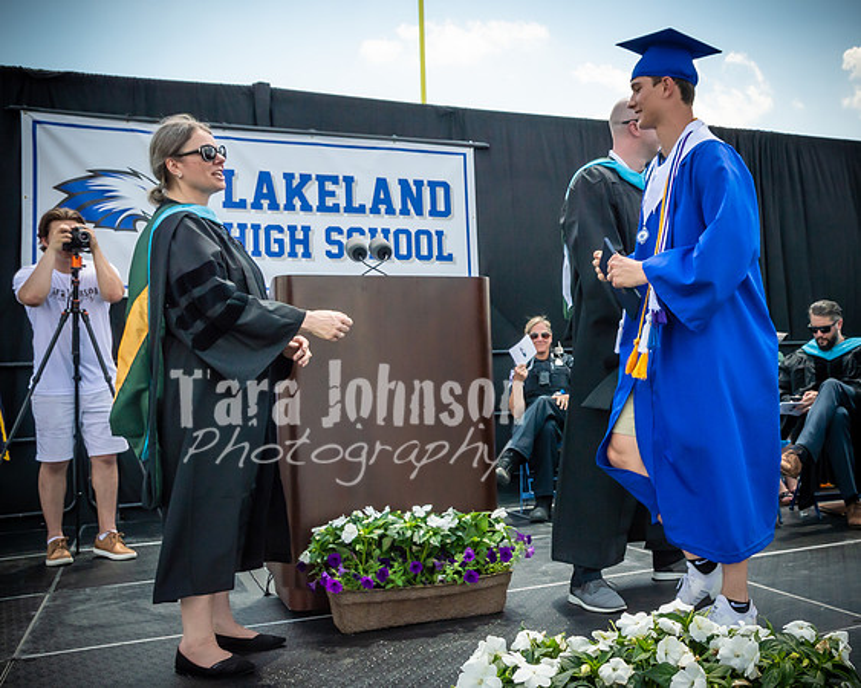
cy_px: 311
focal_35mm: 37
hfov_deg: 47.1
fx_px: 940
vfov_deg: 40.2
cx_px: 664
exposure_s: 1/800
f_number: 7.1
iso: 200
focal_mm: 17
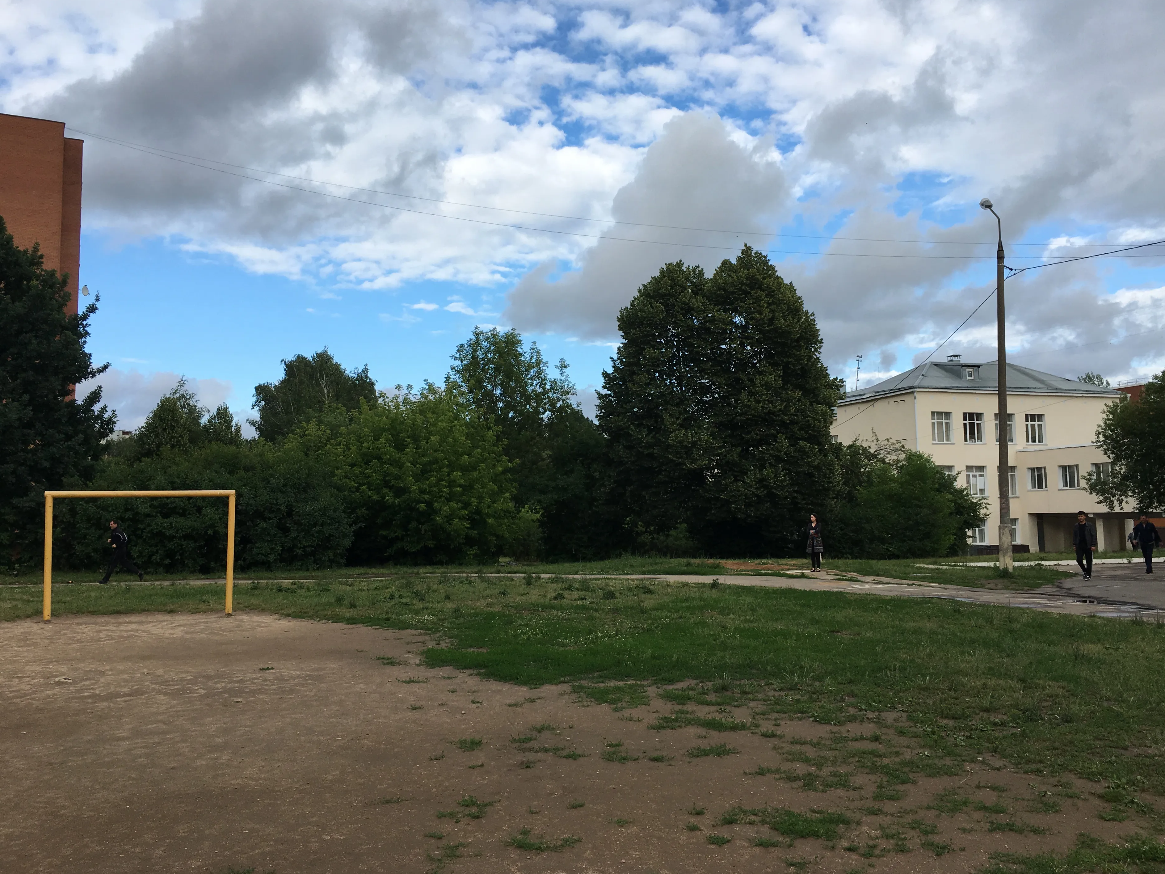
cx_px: 619
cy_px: 428
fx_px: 1043
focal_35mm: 31
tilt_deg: +5.2
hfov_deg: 58.3
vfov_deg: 45.4
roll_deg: +0.8
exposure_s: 1/874
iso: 25
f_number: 2.2
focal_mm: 4.15
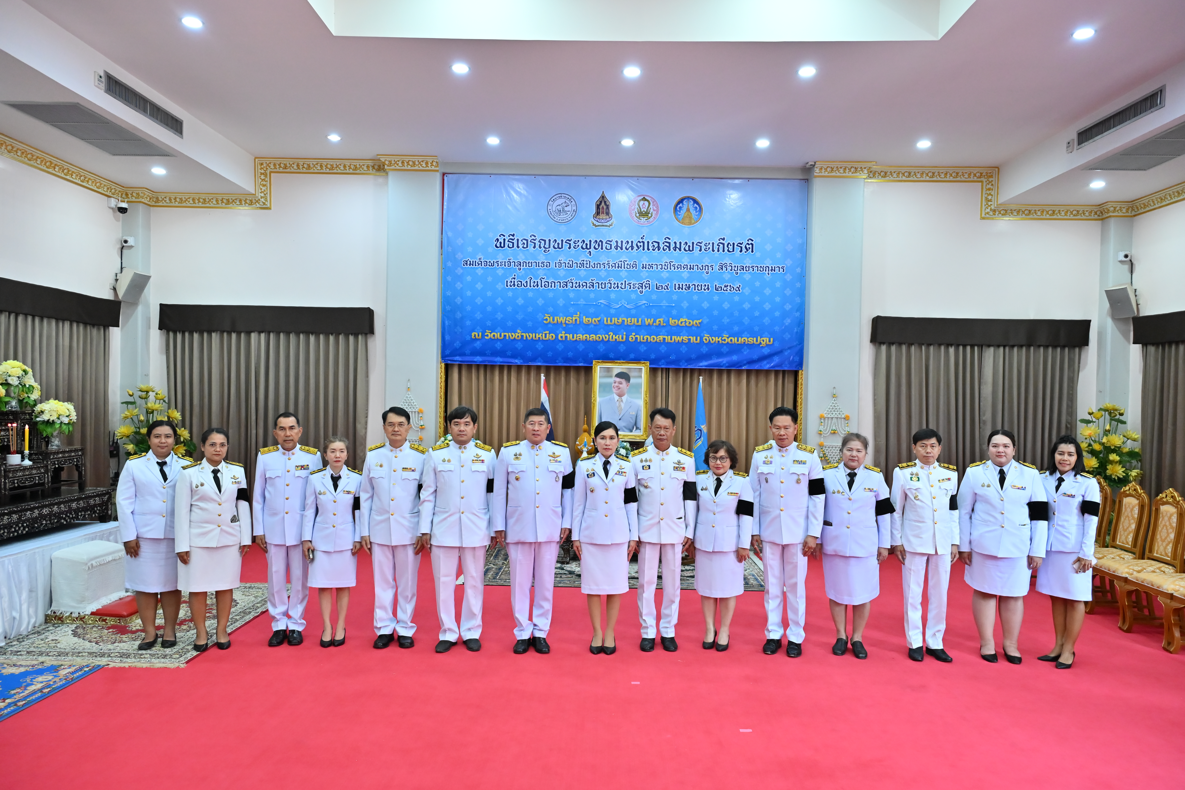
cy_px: 395
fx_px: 790
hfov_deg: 73.7
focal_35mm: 24
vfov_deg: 53.1
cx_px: 592
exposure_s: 1/125
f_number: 4
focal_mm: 24
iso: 2500
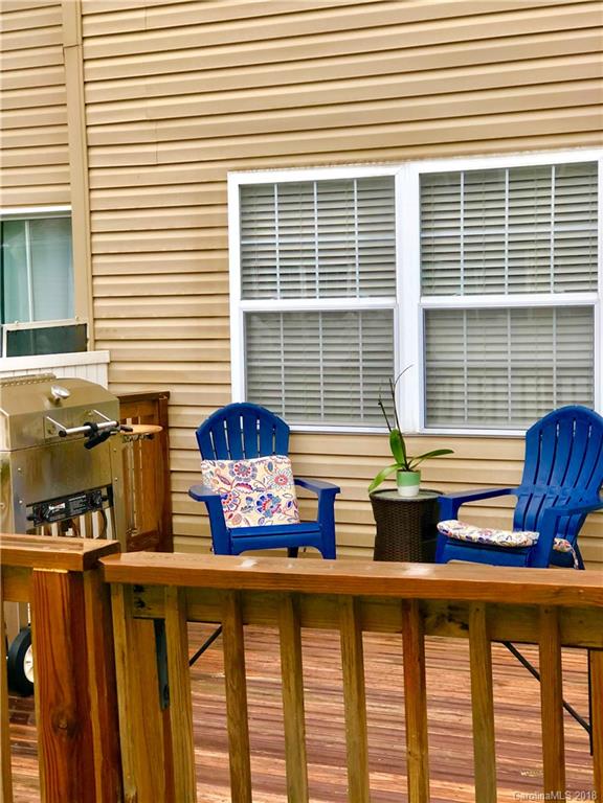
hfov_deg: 25.7
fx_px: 1324
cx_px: 302
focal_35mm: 57
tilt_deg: -4.3
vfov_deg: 33.8
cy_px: 402
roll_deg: +1.7
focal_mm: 6.6
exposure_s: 1/30
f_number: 2.8
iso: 40
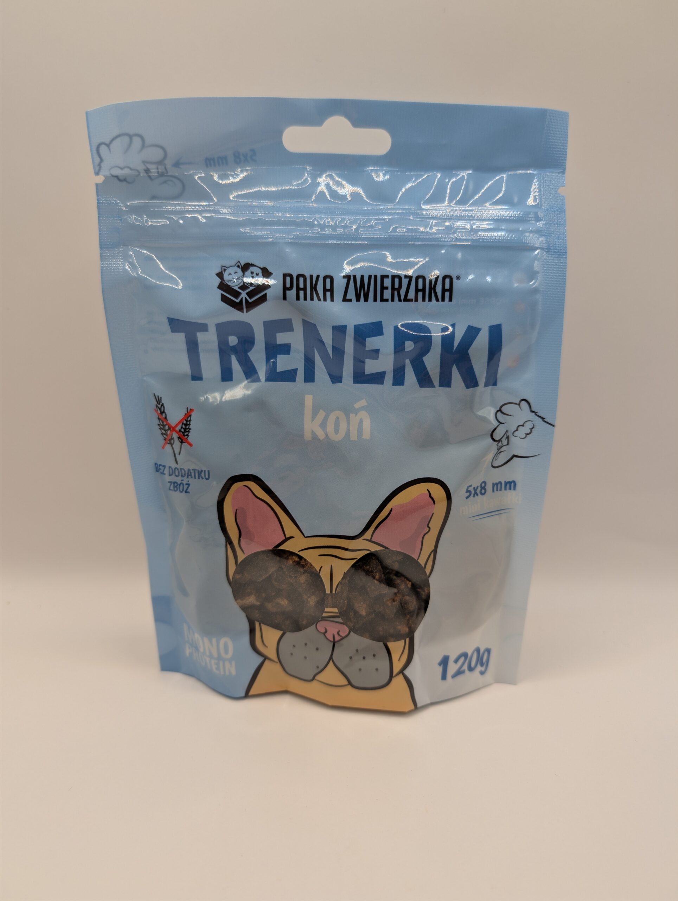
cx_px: 339
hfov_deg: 56.9
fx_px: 625
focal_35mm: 24
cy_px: 450
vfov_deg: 71.5
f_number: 1.68
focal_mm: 6.9
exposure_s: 1/101
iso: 22
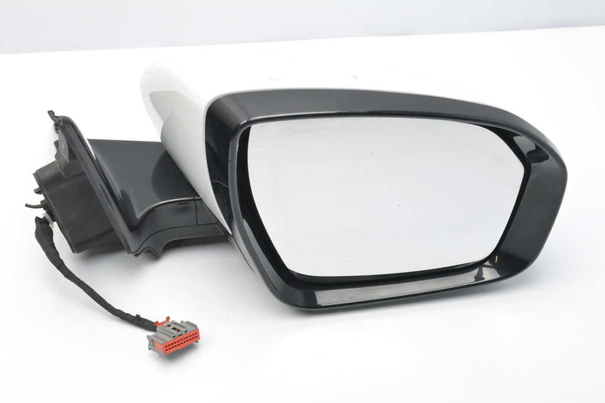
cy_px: 202
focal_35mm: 54
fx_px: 907
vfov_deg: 25.0
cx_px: 302
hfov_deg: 36.9
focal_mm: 36
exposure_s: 1/400
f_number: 10
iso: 6400
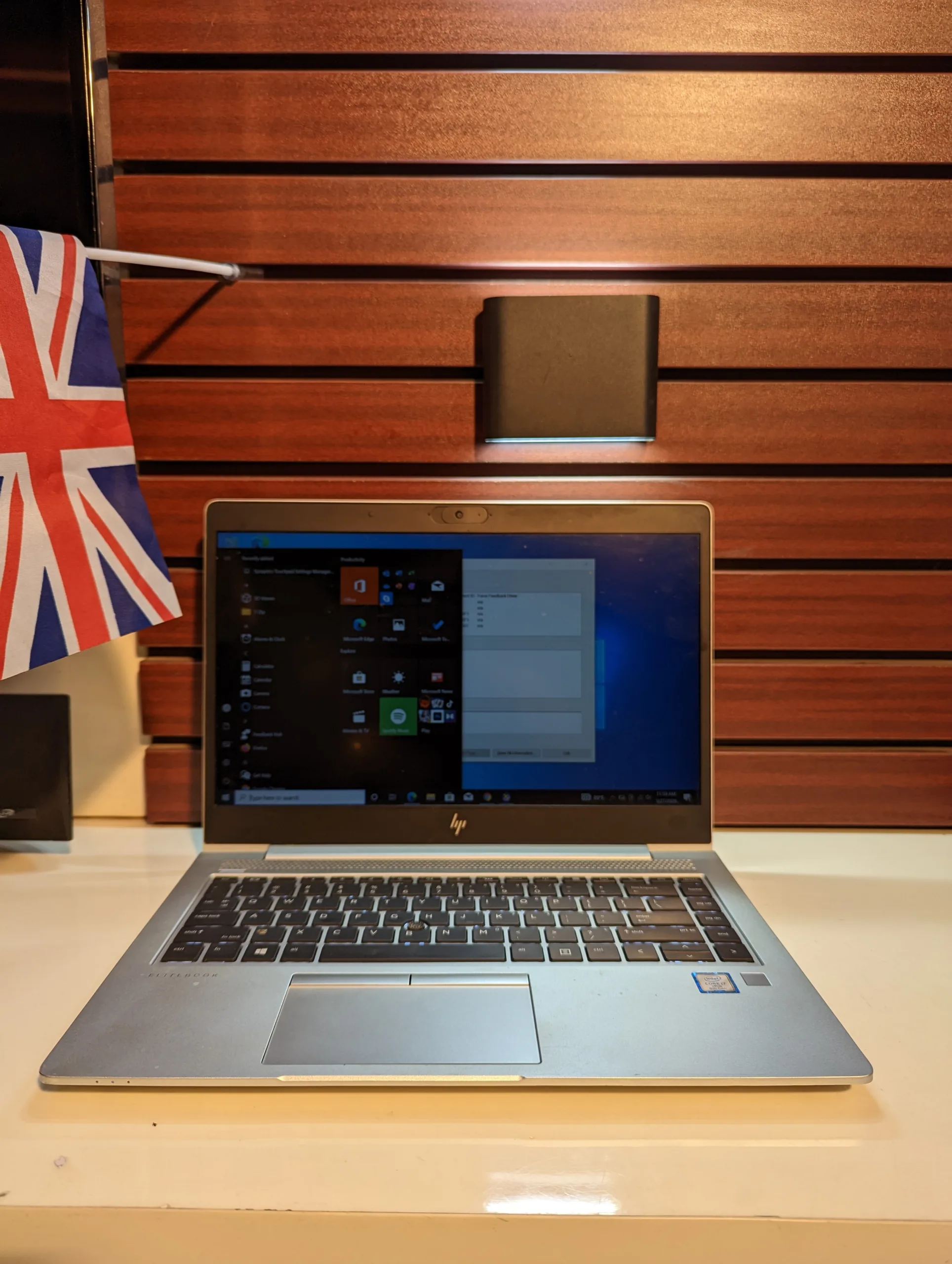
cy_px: 632
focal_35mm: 24
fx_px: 878
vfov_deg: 71.5
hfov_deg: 56.9
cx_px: 476
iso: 43
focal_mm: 6.81
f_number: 1.85
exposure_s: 1/72.7
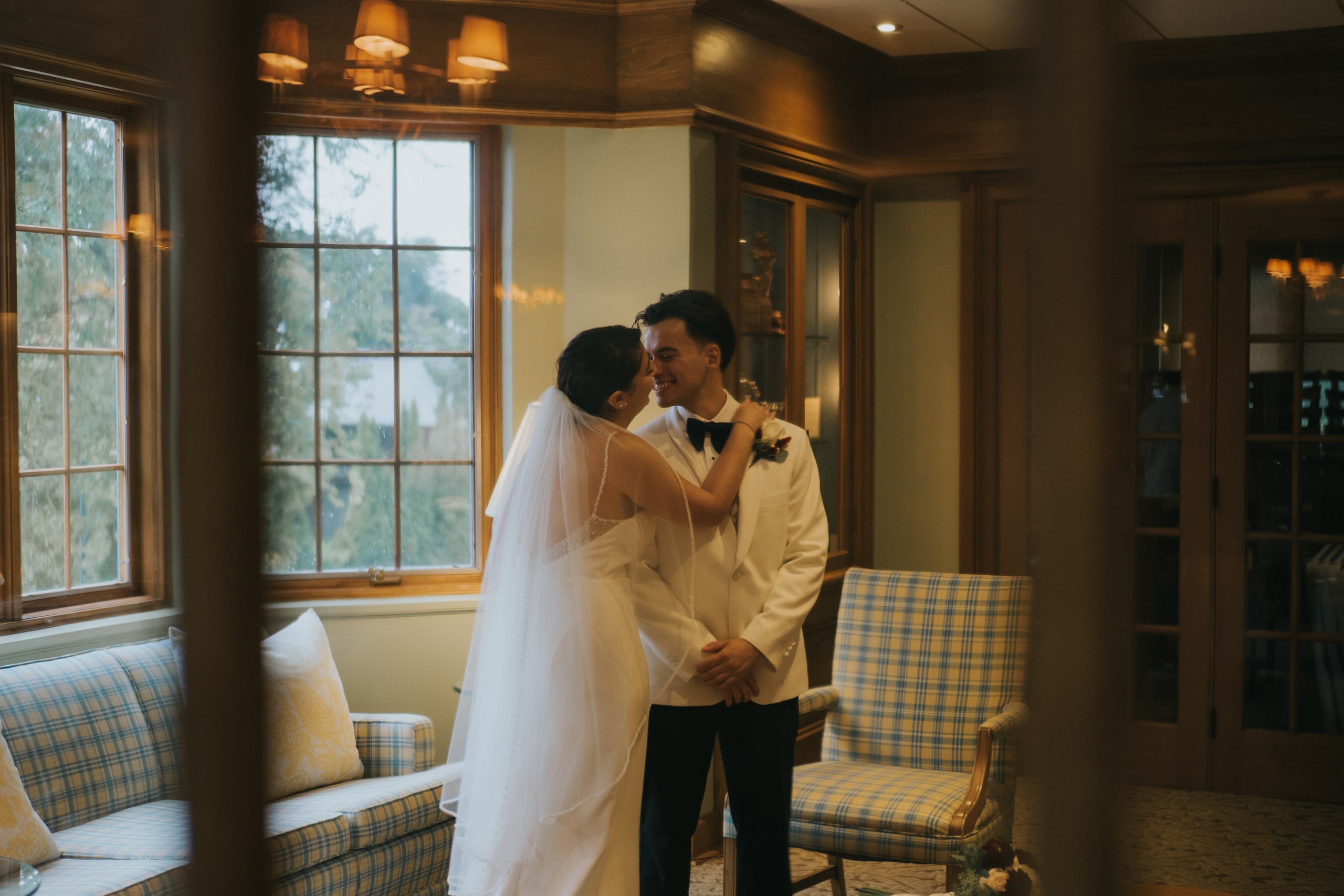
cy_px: 448
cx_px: 672
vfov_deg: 26.0
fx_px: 1941
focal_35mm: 52
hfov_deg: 38.2
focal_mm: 25
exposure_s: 1/200
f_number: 1.2
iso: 400
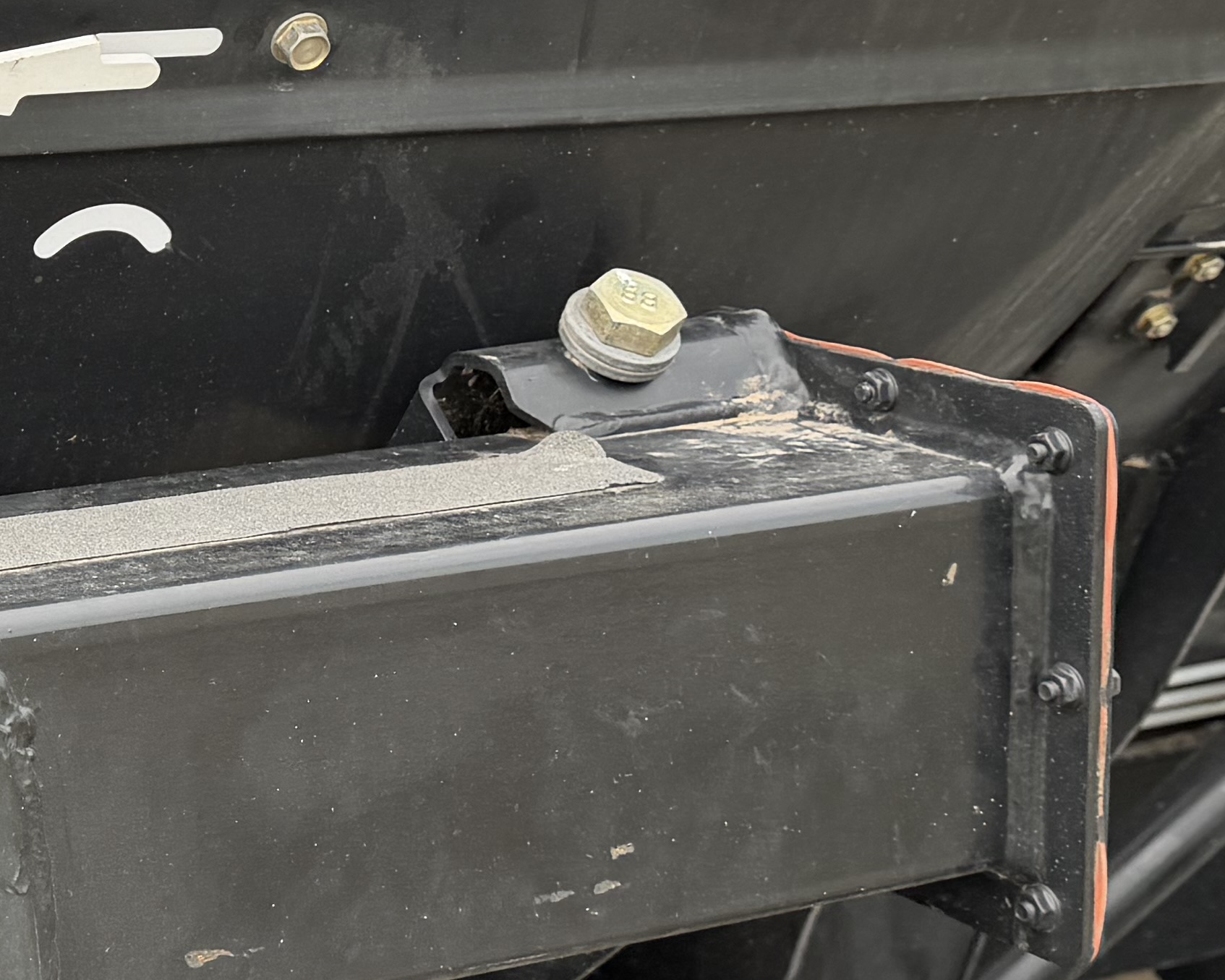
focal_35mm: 79
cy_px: 248
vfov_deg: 19.3
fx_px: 2864
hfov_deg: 22.5
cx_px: -191
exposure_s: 1/211
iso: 80
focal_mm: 6.76
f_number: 1.78
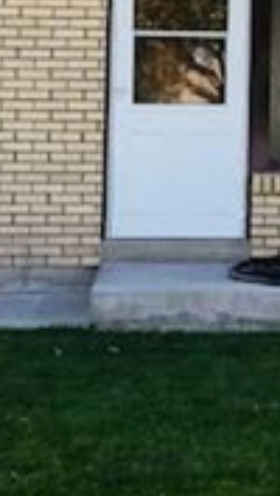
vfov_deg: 19.0
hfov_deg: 10.9
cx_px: 322
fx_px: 1447
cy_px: 14
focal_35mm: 110
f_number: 1.8
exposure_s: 1/411
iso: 20
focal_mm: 3.99
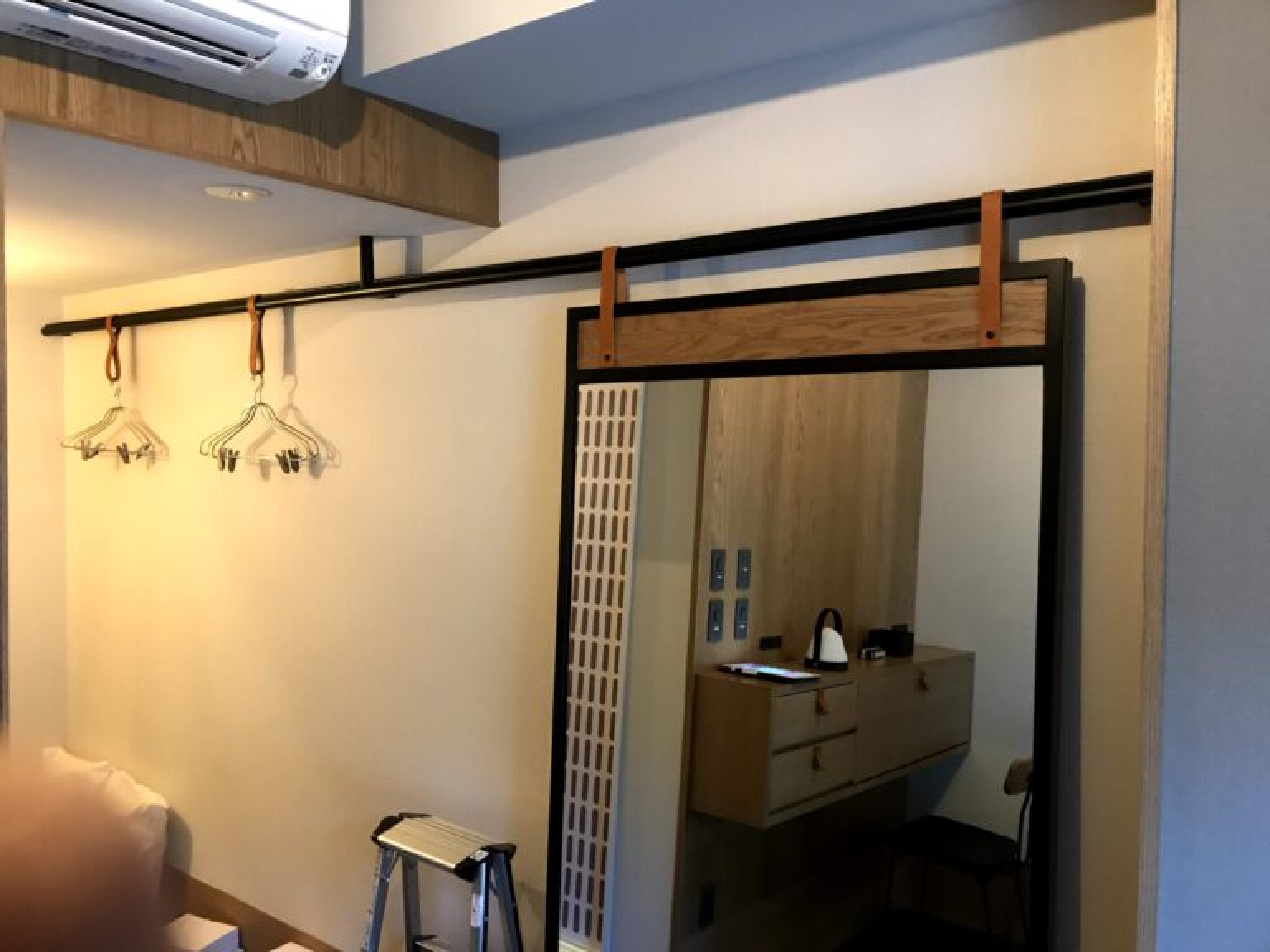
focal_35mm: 28
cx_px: 635
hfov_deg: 63.4
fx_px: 1027
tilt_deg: -1.4
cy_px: 476
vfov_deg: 49.7
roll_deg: +0.2
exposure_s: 1/8
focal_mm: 3.99
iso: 80
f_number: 1.8
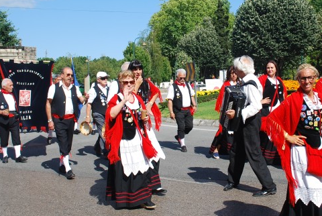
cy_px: 63
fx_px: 448
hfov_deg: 39.4
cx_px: 191
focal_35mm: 50
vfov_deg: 26.9
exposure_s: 1/250
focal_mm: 20
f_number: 8
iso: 100
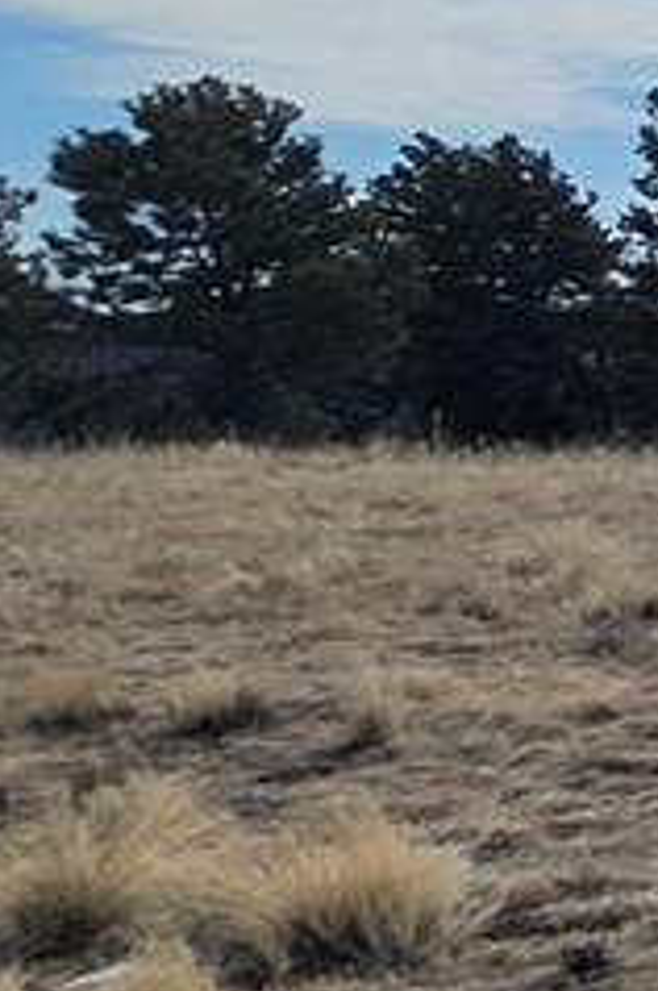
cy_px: 558
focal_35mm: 91
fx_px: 2502
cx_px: 2424
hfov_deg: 8.9
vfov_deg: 22.4
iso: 40
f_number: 1.9
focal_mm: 2.2
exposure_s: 1/5271
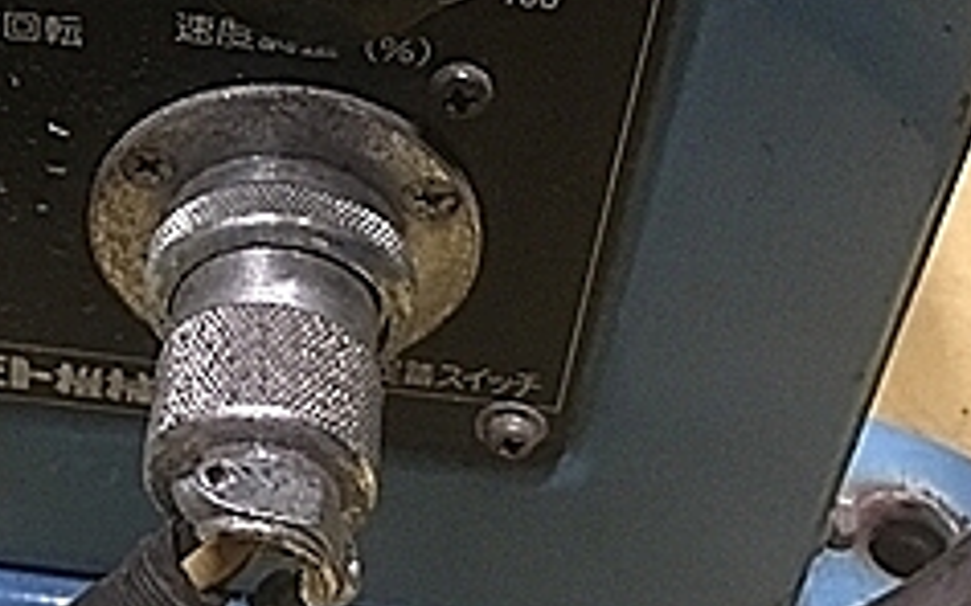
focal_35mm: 83
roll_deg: -0.6
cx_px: 8
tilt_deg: -39.2
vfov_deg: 15.4
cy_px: -37
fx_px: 2196
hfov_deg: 23.9
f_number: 2.2
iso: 320
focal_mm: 4.15
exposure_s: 1/15
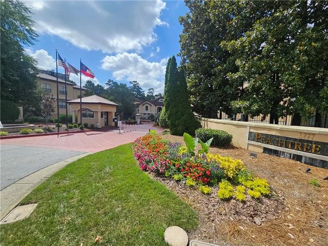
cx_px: 164
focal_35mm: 13
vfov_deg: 89.9
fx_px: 123
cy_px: 123
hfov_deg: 106.2
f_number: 2.2
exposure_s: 1/2463
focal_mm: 2.2
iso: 50
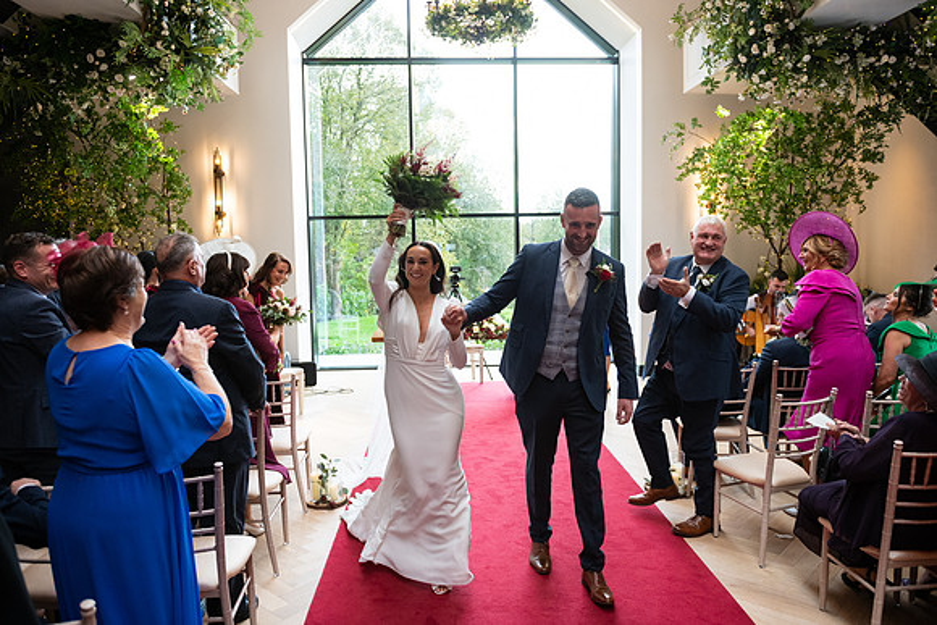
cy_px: 312
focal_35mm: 27
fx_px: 703
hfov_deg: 67.4
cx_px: 468
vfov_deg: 48.0
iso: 800
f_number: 3.5
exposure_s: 1/160
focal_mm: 27
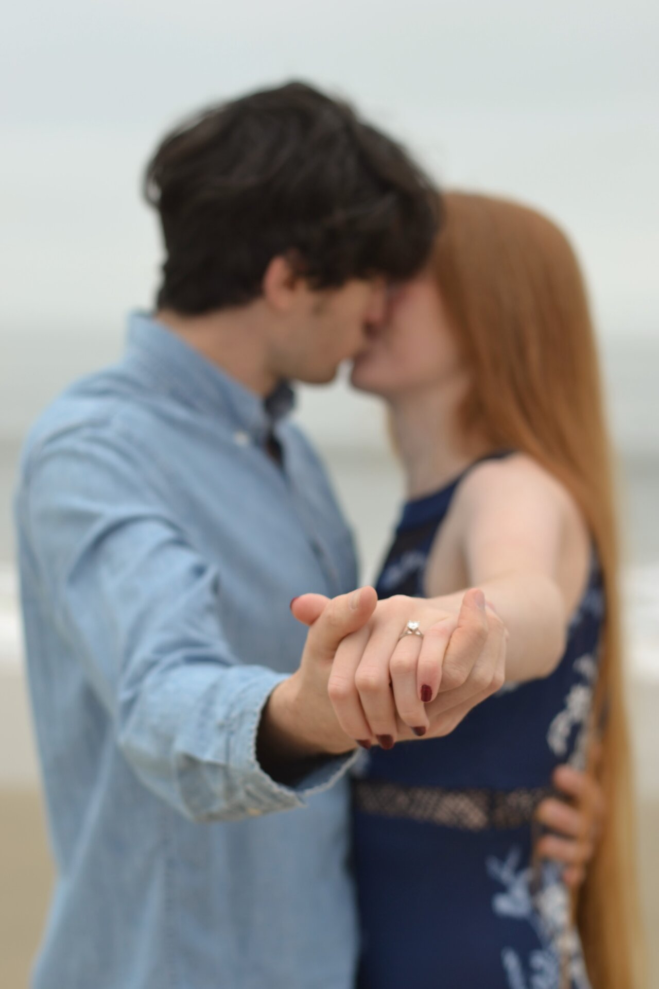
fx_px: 2059
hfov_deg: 18.2
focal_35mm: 75
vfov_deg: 27.0
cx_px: 330
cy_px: 494
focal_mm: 50
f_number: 2.8
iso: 100
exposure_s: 1/250
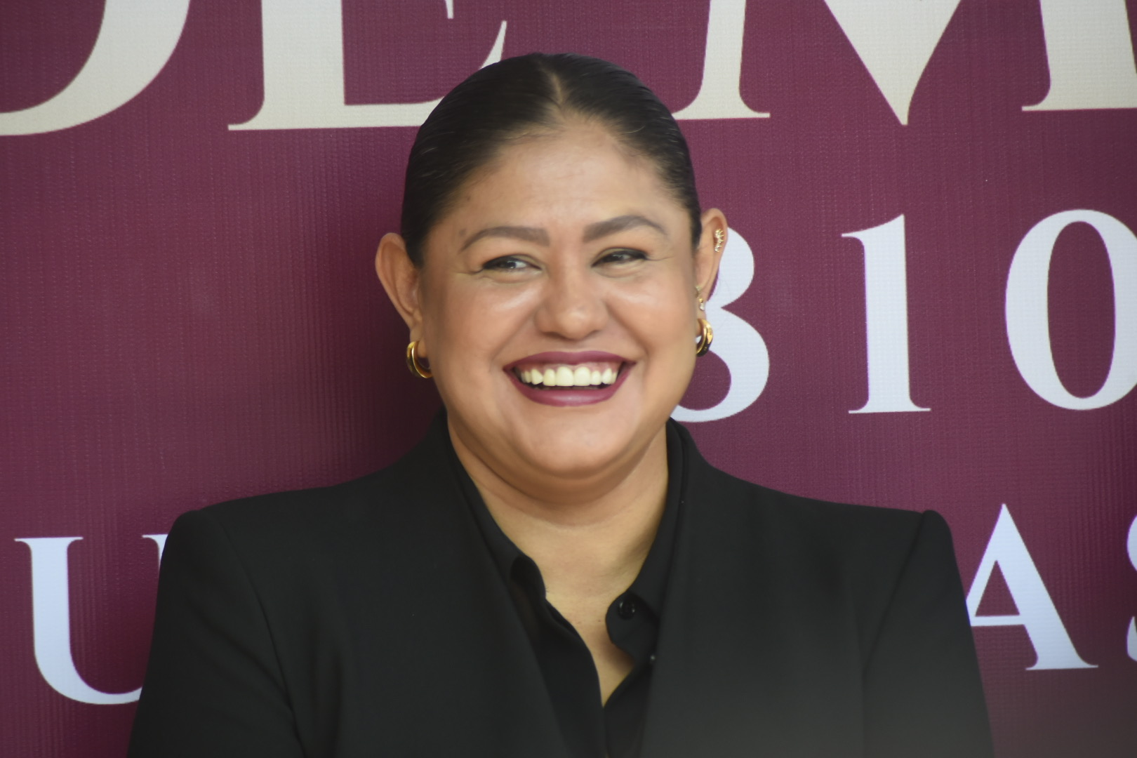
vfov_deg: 4.6
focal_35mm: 300
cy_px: 379
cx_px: 568
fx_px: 9474
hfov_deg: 6.9
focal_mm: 300
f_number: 5.6
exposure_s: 1/250
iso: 1000
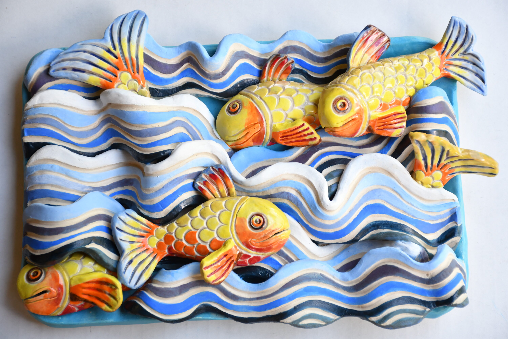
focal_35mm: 99
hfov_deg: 20.6
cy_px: 170
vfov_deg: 13.8
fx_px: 1397
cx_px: 254
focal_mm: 66
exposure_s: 1/125
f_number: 5.6
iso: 560
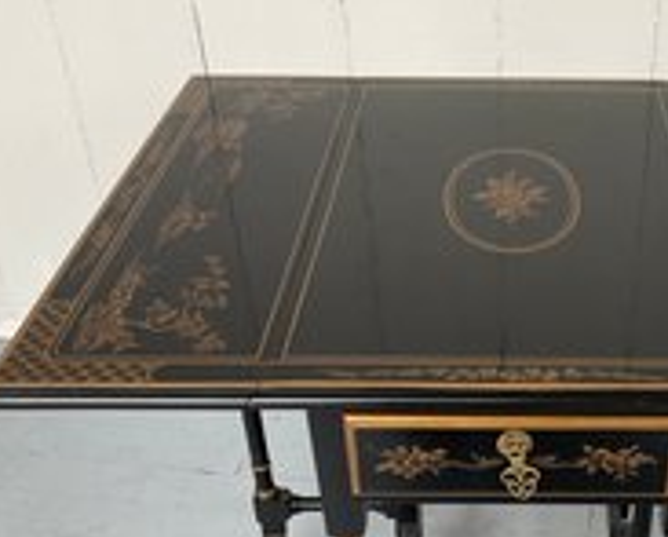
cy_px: 462
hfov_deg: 34.2
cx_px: 538
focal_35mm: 53
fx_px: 1049
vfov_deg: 27.8
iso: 32
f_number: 1.8
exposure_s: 1/122
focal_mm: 3
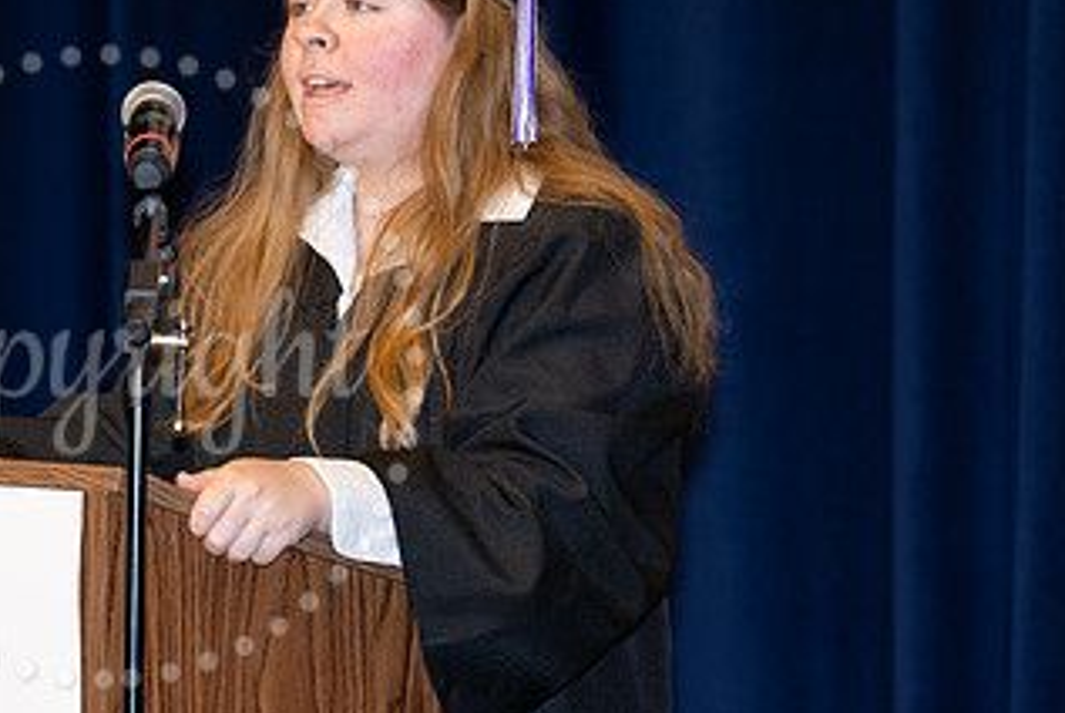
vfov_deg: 3.5
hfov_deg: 5.2
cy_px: 308
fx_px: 11725
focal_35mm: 396
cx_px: 104
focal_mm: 200
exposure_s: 1/80
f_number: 5.6
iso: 1000
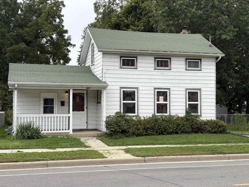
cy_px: 94
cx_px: 124
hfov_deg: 36.8
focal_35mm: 52
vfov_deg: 28.0
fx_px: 374
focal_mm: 5.96
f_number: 1.6
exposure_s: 1/801
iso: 32
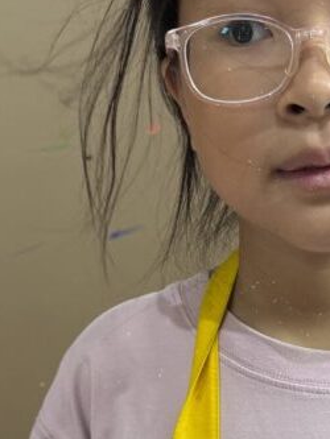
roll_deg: -3.0
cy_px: 415
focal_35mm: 72
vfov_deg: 25.9
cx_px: 280
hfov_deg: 20.2
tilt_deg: -20.6
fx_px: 915
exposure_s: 1/100
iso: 200
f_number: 1.78
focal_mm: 6.76
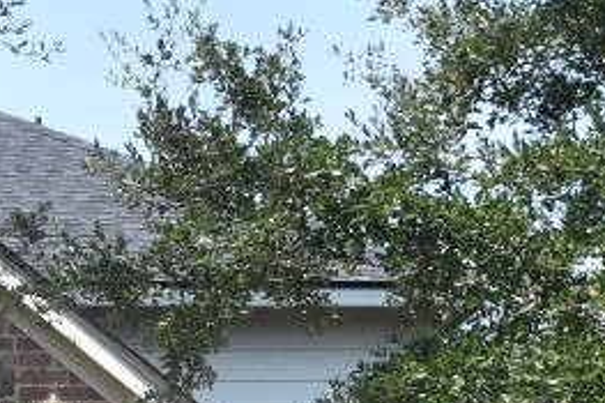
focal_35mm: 222
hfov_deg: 9.0
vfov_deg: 6.1
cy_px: 539
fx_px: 3728
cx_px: -334
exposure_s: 1/1250
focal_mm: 24
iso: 400
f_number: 5
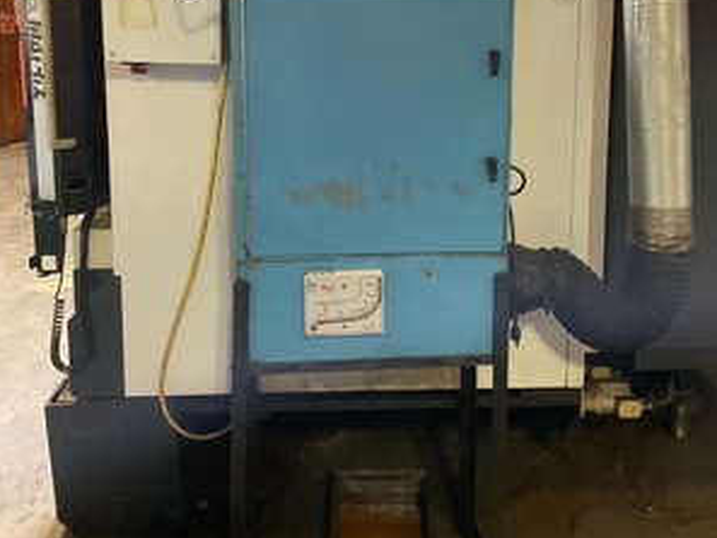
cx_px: 357
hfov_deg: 47.8
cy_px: 138
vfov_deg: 36.0
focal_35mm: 39
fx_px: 808
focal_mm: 3
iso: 500
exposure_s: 1/30
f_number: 1.8
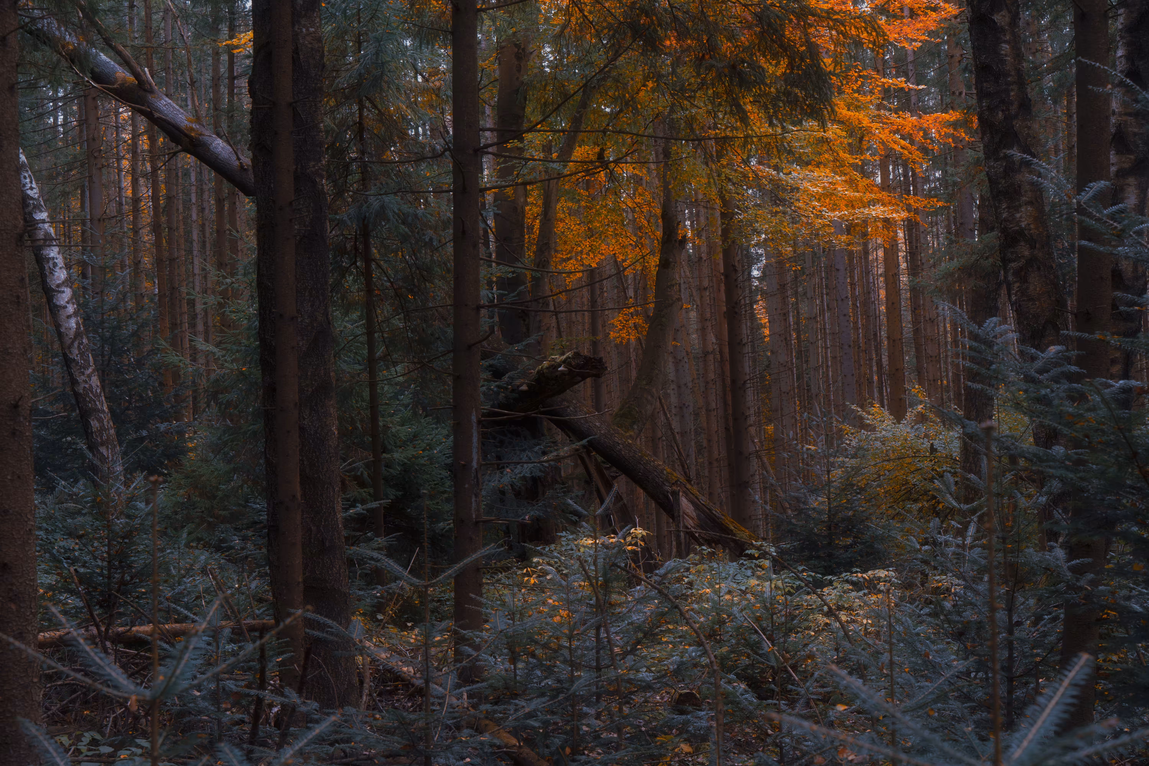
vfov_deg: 29.2
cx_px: 574
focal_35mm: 46
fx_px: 1468
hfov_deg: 42.7
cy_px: 383
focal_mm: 46
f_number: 7.1
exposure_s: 1/80
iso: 250
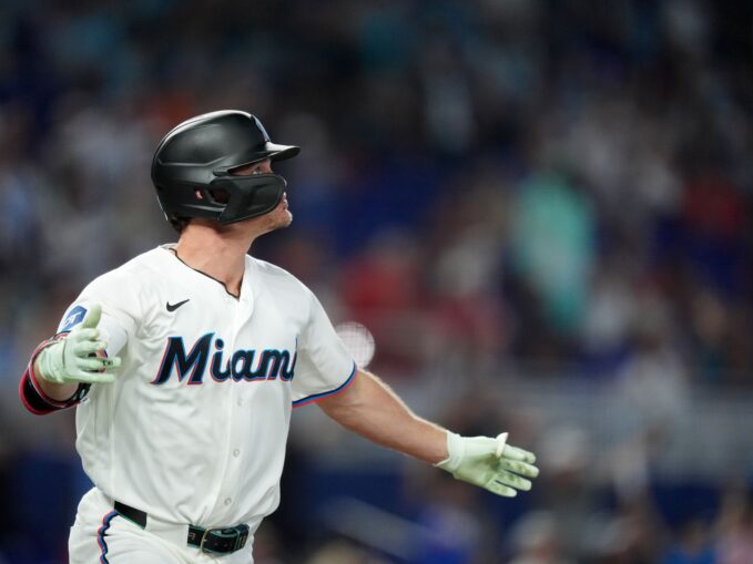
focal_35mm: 435
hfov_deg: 4.6
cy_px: 283
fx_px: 9461
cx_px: 337
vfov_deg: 3.4
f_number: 2.8
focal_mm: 400
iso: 4000
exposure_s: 1/2500
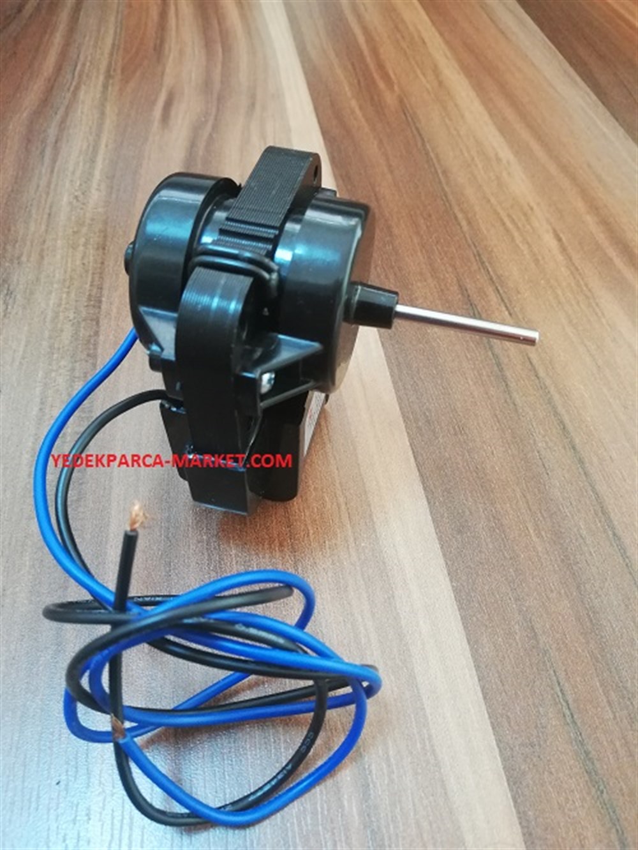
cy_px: 425
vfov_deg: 67.3
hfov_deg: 53.1
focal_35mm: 26
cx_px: 319
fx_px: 639
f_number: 2.2
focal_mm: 3.81
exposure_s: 1/20
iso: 500
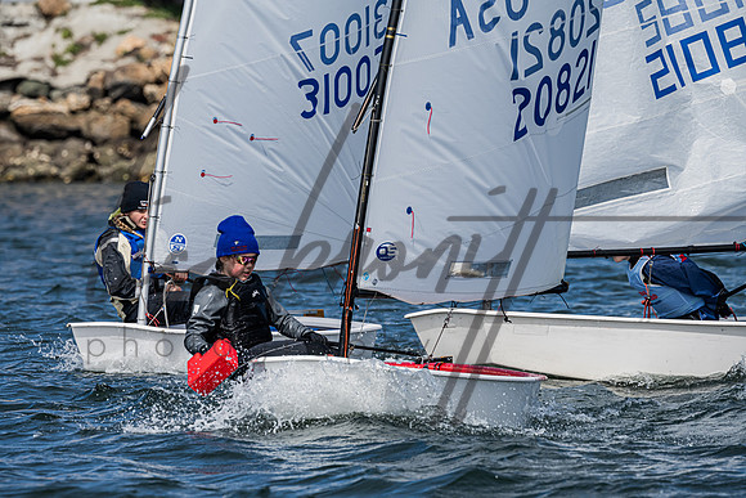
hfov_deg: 5.0
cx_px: 323
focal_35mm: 408
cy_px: 282
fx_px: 8461
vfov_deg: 3.4
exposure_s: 1/1250
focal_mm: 360
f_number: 9
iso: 320
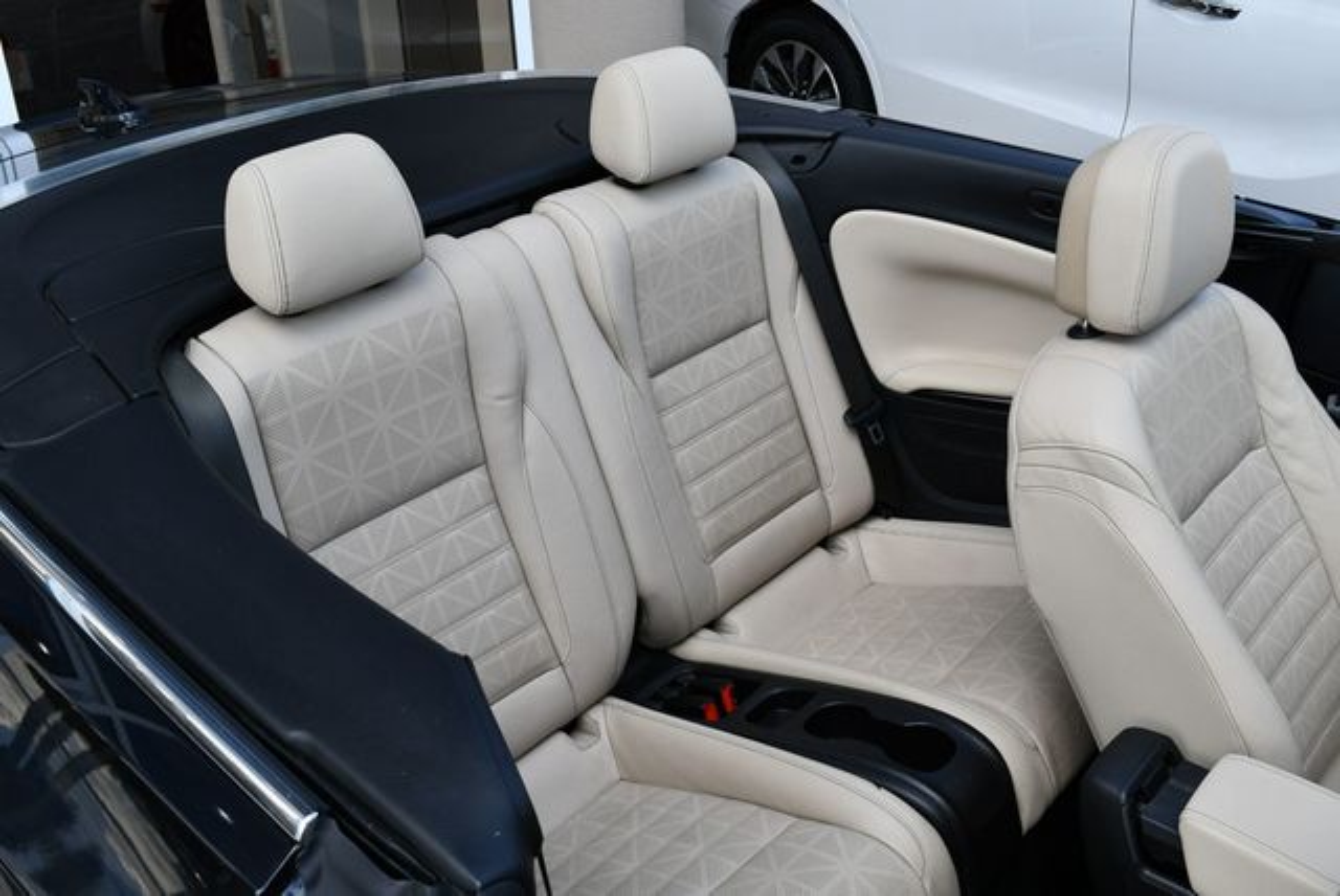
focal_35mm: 36
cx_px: 670
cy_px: 448
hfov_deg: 53.1
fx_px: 1341
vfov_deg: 36.9
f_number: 6.3
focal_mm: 18
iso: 200
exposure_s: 1/250
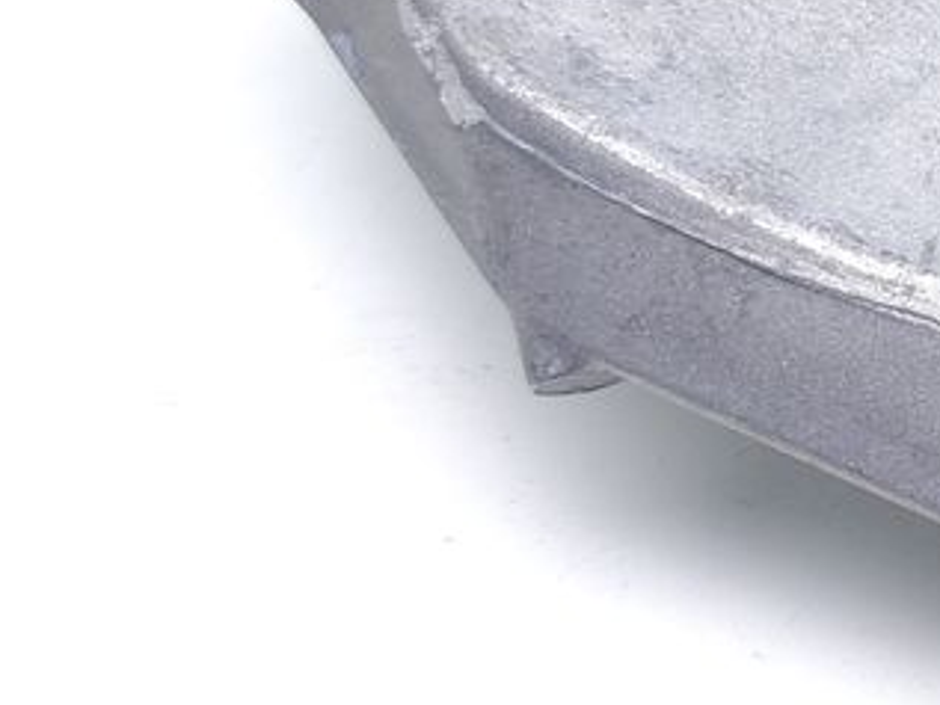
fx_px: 3287
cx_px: 1554
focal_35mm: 121
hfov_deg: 14.7
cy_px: 338
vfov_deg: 12.3
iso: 80
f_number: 1.65
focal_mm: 6.19
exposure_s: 1/100
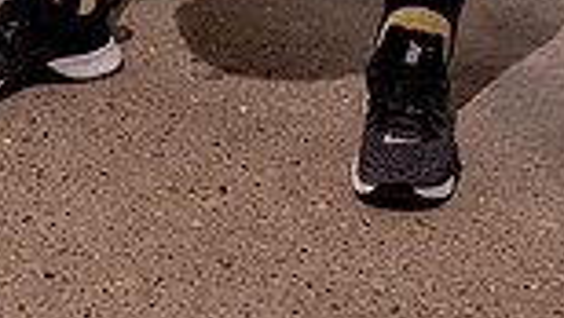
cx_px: 227
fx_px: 1602
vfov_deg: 10.0
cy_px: -431
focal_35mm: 107
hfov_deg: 19.9
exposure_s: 1/250
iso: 64
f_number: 5
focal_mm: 35
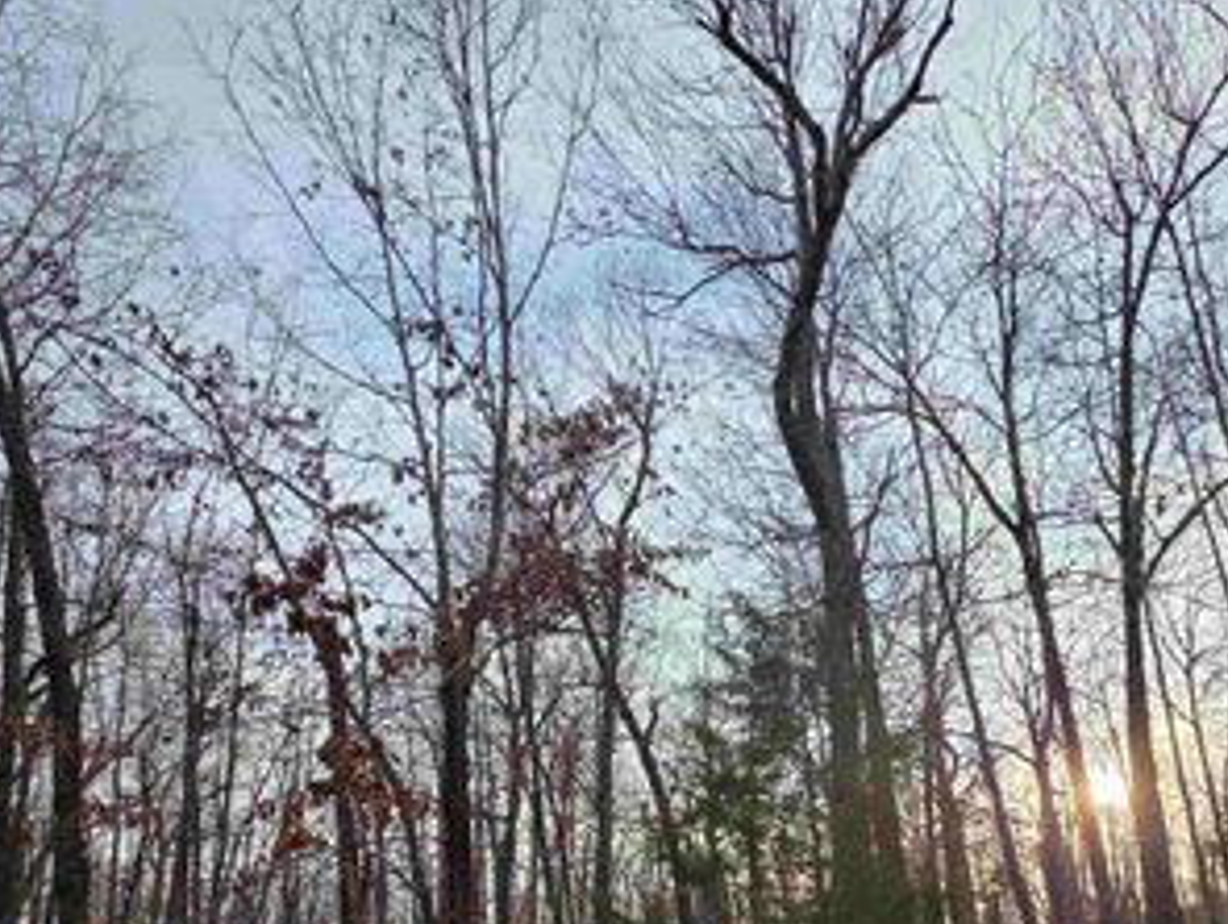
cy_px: 764
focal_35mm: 22
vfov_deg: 55.9
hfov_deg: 73.8
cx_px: 828
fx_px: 781
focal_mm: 2.2
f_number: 1.9
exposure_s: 1/590
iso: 40
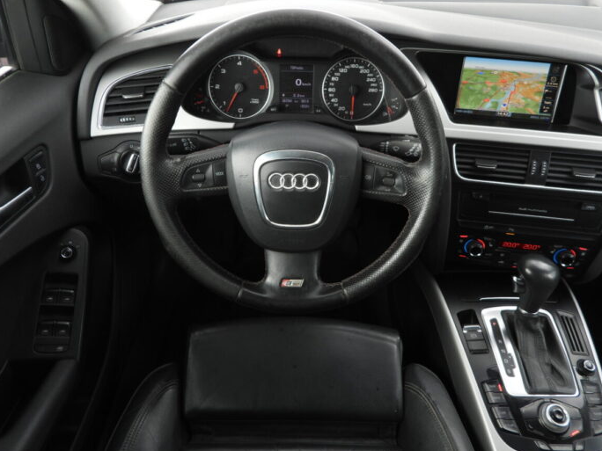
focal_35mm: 25
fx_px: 435
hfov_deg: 69.4
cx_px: 303
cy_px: 220
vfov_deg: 54.9
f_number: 2.8
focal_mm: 4.3
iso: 100
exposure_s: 1/40
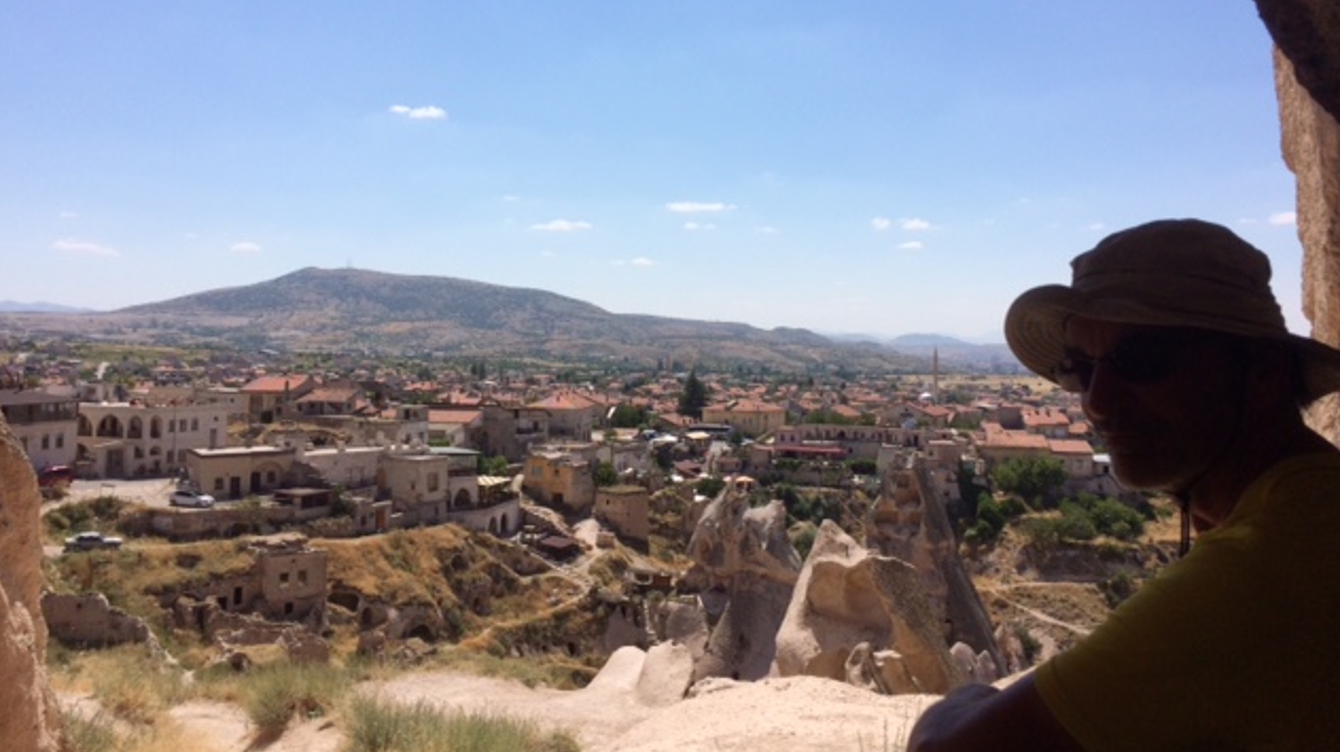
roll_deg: -0.5
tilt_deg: +0.8
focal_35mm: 32
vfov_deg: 36.4
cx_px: 666
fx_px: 1137
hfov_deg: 61.0
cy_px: 282
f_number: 2.2
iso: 32
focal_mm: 4.15
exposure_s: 1/3731
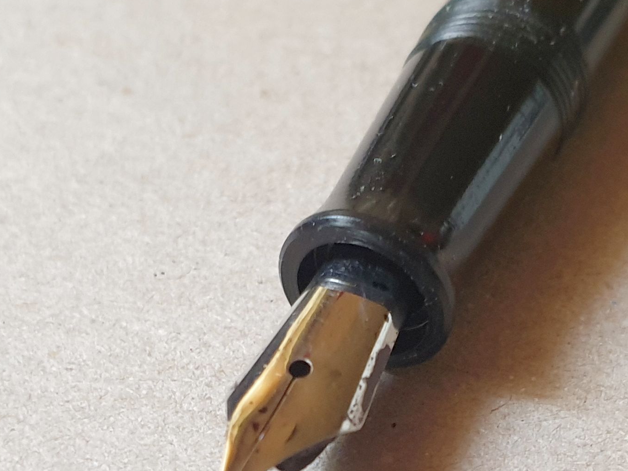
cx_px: 333
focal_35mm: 77
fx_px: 1397
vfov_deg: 18.4
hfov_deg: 25.3
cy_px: 529
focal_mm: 4.3
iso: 250
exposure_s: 1/24
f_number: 2.4
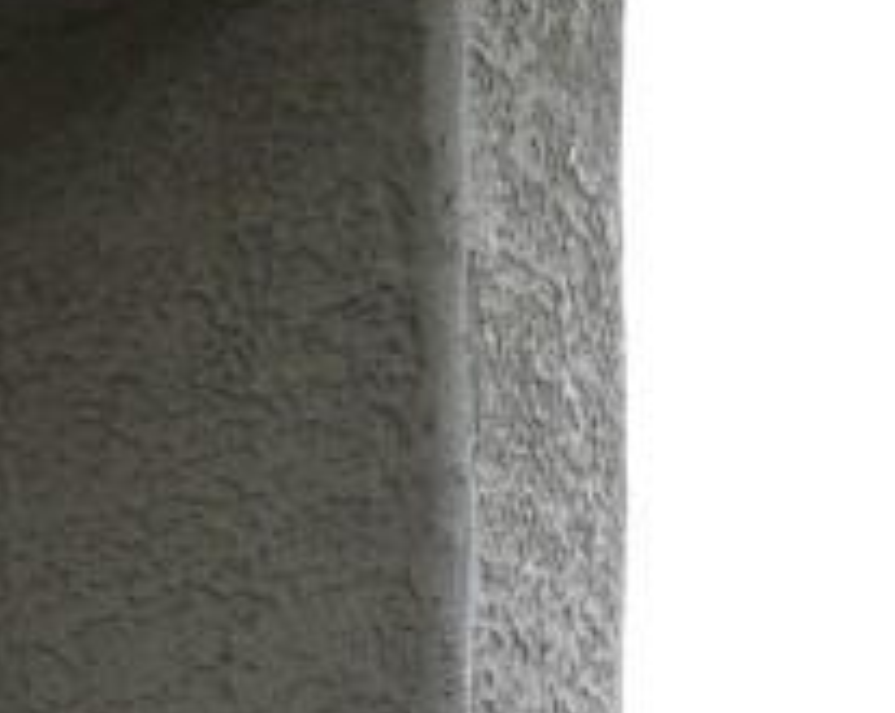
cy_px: 1996
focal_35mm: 147
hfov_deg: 9.8
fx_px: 3888
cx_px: -1833
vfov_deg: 8.9
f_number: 6.3
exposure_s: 1/250
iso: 5000
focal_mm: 20
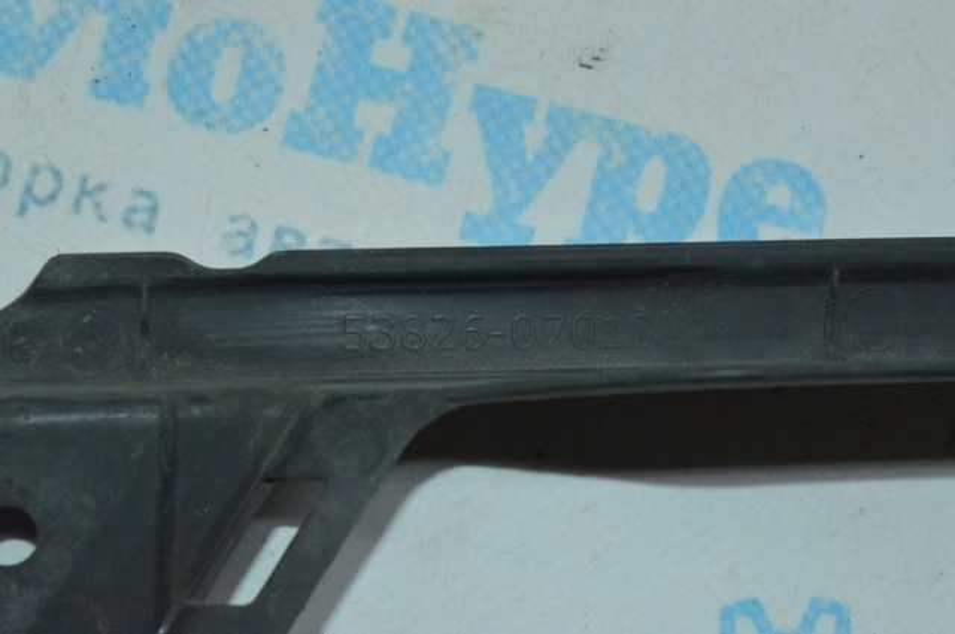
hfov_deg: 24.6
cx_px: 478
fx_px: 2186
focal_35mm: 82
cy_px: 317
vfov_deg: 16.5
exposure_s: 1/200
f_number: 16
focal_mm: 55
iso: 4000
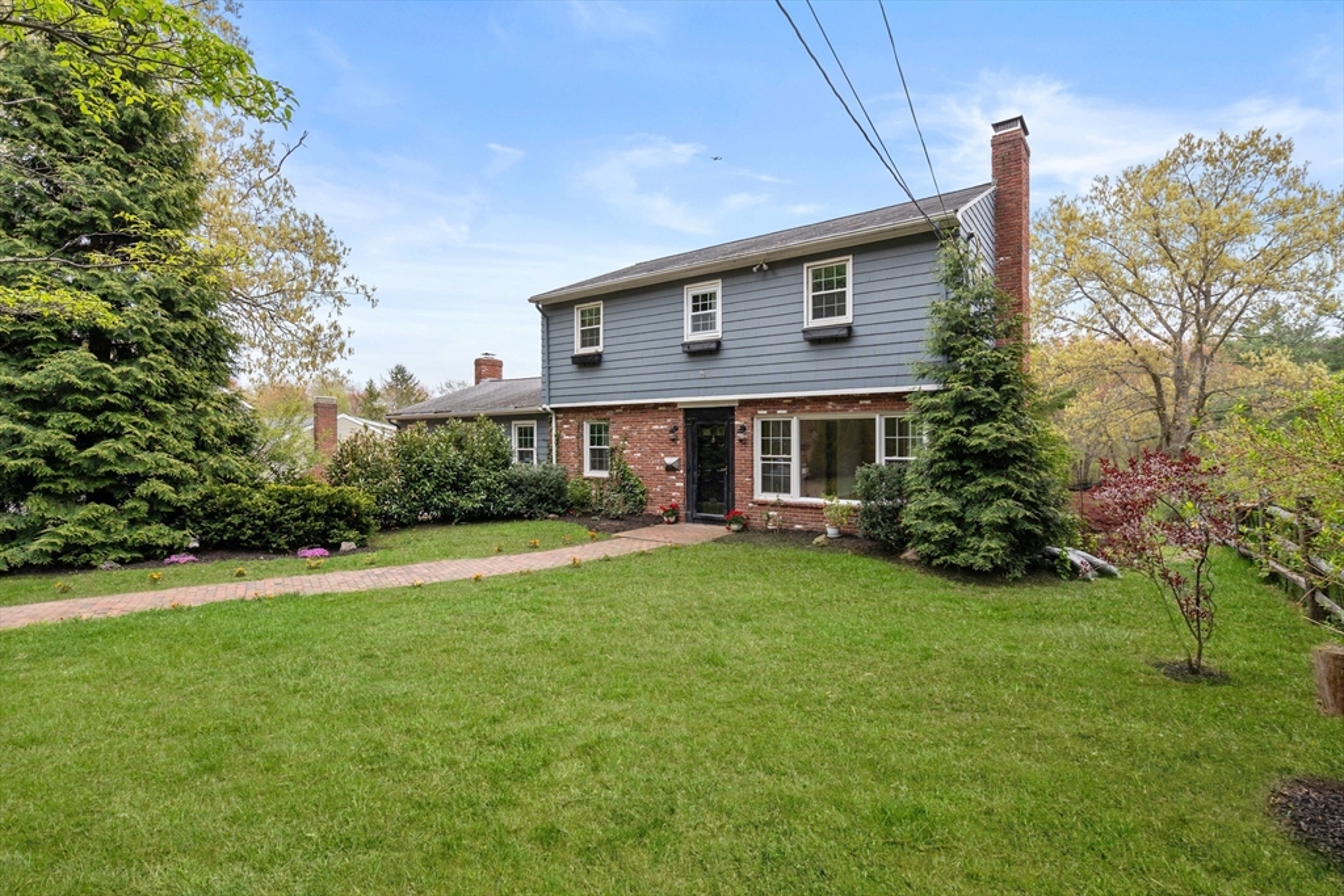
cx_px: 672
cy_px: 448
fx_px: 597
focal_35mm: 16
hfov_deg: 96.7
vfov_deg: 73.8
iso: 320
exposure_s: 1/160
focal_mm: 16
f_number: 7.1
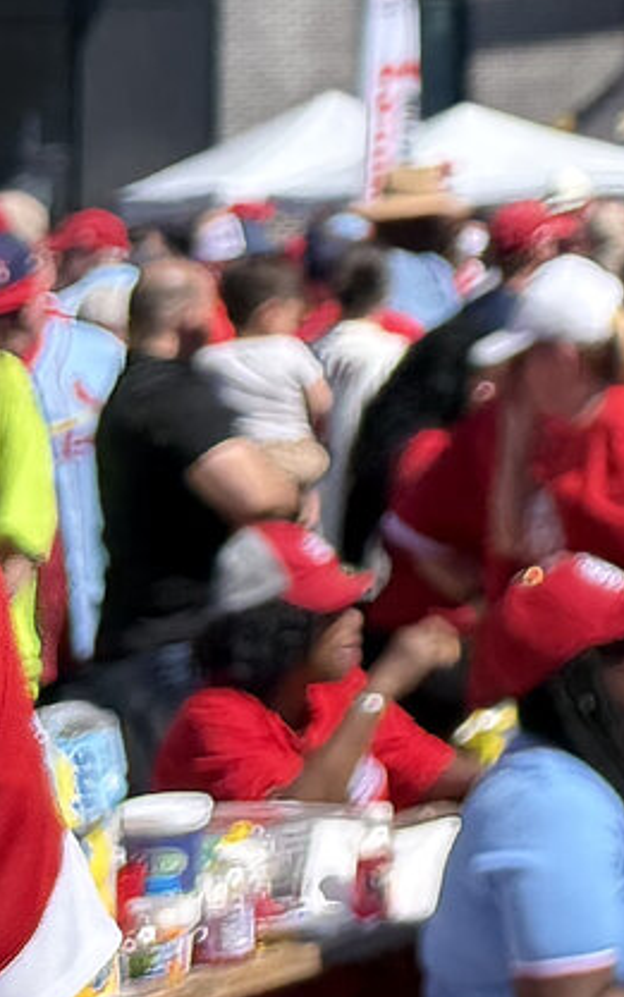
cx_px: 1662
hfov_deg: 9.2
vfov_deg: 15.6
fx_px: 3316
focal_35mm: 122
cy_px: -548
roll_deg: +4.4
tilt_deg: +12.3
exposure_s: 1/3759
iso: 100
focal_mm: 6.76
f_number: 1.78
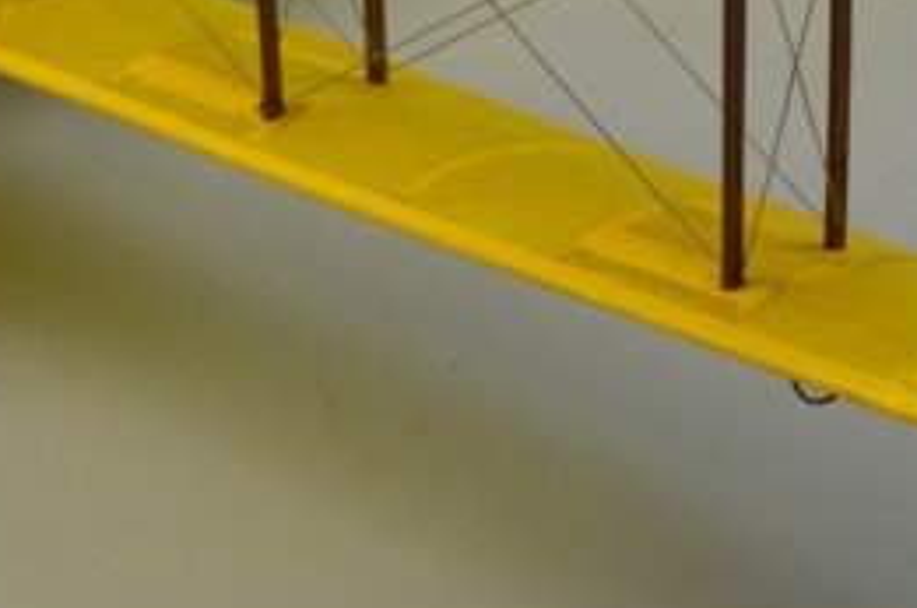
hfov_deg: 11.1
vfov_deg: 7.3
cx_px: 7
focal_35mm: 184
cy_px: -204
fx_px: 4678
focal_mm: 40
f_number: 5.6
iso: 280
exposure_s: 1/125
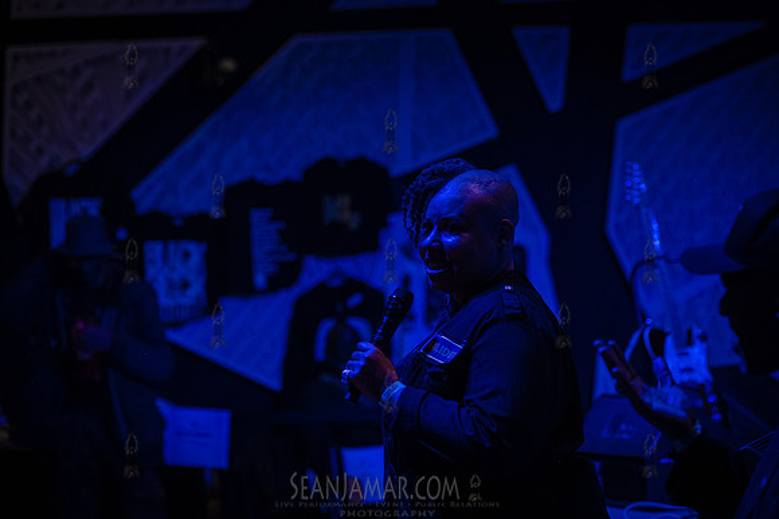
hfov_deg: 19.1
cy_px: 260
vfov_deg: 12.8
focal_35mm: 107
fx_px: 2314
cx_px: 390
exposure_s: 1/400
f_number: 3.5
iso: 10000
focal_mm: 107
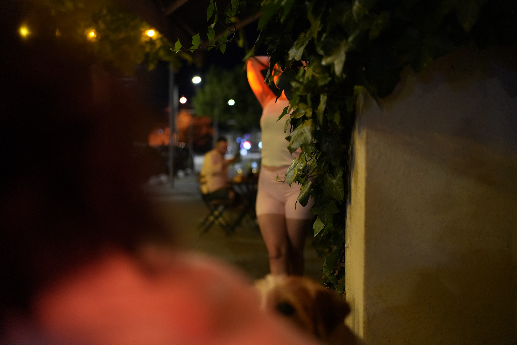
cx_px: 258
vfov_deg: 37.9
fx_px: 503
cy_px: 172
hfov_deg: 54.4
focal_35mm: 35
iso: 5000
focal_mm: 35
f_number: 2
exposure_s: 1/160
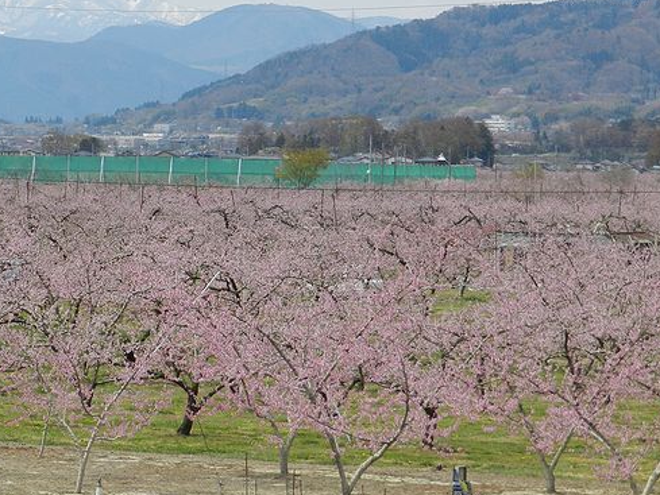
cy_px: 208
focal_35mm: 229
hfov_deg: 8.6
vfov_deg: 6.5
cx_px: 197
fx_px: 4367
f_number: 5.3
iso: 160
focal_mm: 28.4
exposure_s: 1/800
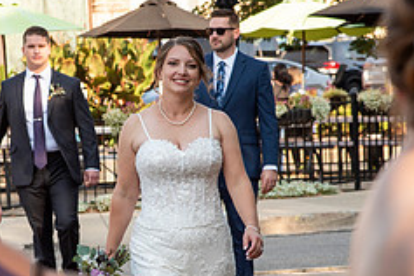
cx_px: 124
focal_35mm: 296
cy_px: 179
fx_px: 3404
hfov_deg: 7.0
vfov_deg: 4.6
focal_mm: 105
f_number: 6.3
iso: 160
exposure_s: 1/320
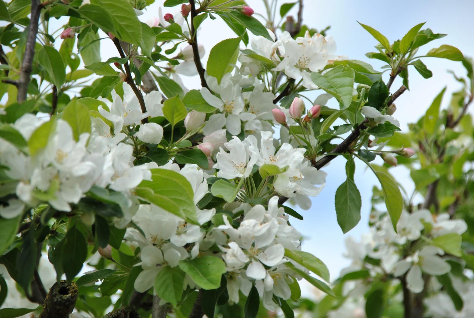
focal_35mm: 300
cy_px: 159
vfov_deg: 4.6
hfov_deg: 6.9
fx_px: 3955
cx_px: 237
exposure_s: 1/250
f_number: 6.3
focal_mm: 200
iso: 100
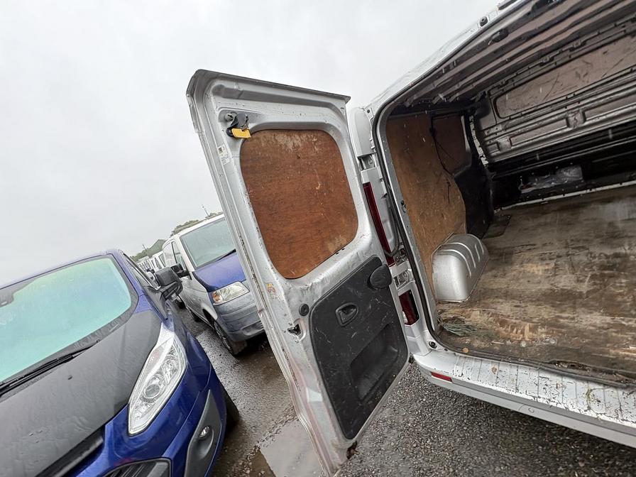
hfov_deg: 102.1
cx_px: 318
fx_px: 257
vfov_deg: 85.7
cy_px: 238
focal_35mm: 14
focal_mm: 2.22
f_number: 2.2
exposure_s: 1/138
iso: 64
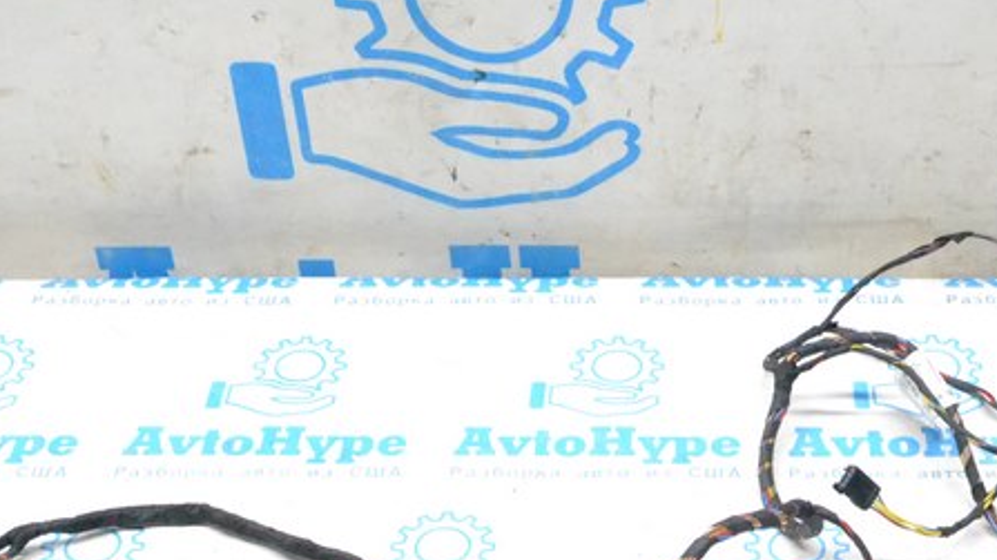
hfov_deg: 29.0
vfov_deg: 16.5
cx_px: 709
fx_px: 1903
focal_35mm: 72
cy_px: 494
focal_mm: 20
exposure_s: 1/160
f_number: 9
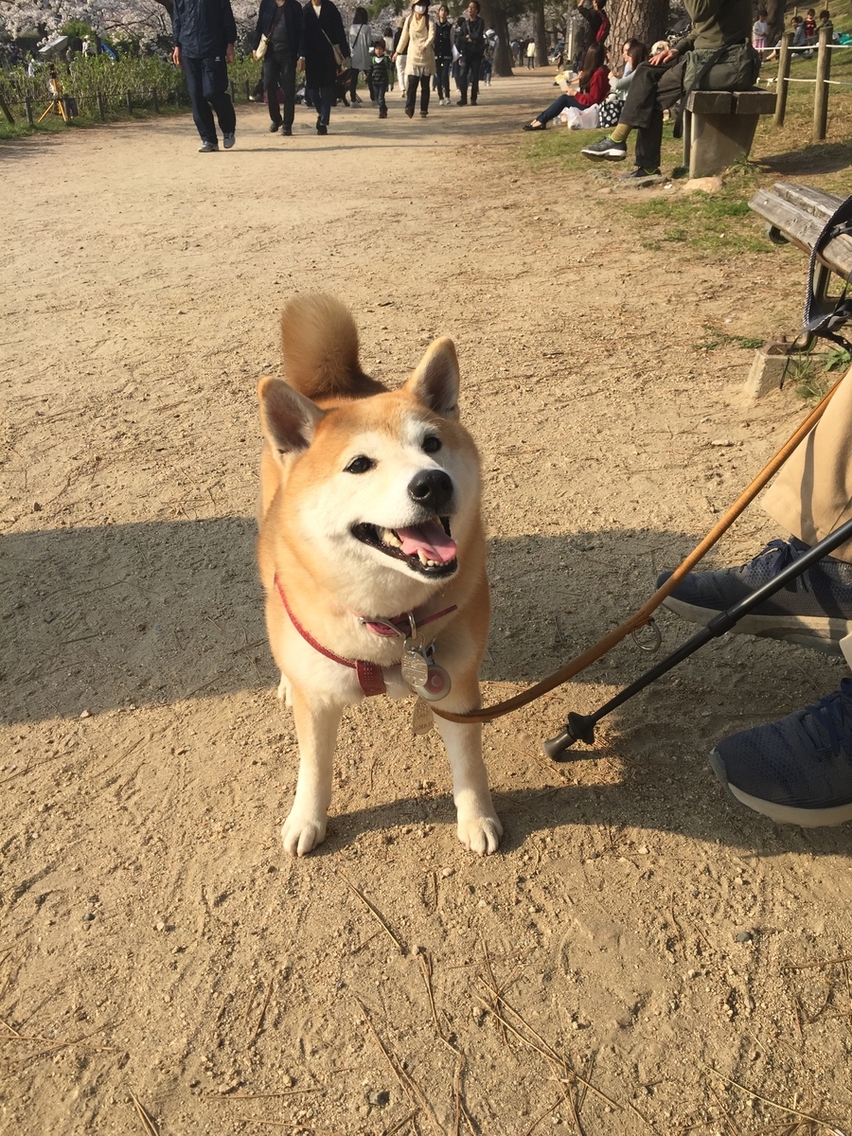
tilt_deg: -26.3
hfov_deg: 48.2
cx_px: 426
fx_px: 952
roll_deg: -3.5
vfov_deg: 61.7
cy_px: 568
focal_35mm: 29
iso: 32
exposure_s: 1/1014
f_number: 2.2
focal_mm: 4.15
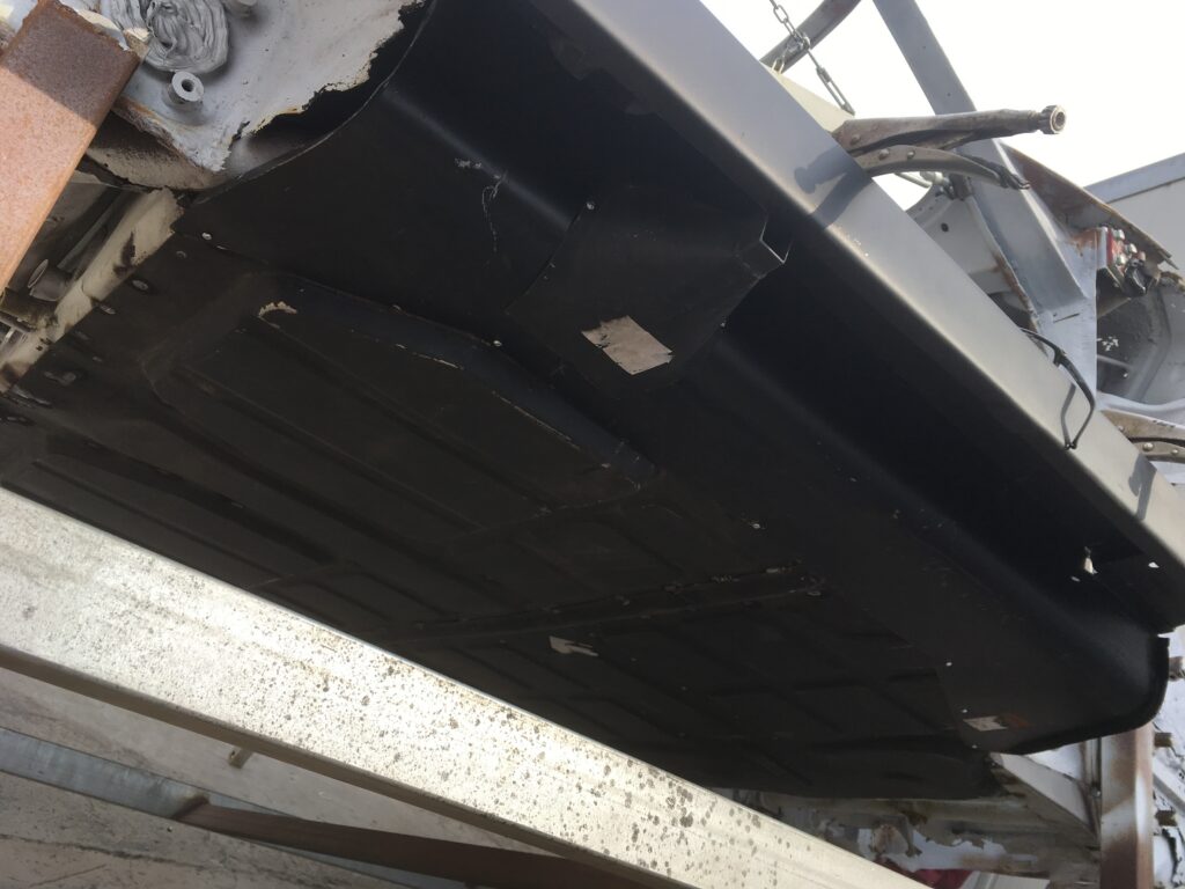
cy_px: 444
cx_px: 592
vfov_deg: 48.2
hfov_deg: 61.7
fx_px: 993
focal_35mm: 29
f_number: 2.2
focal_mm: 4.15
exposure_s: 1/596
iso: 25
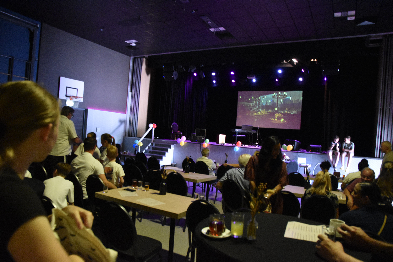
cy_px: 131
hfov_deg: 73.7
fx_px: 262
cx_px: 196
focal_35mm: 24
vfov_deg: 53.1
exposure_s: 1/25
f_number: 3.5
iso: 3600
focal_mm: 16
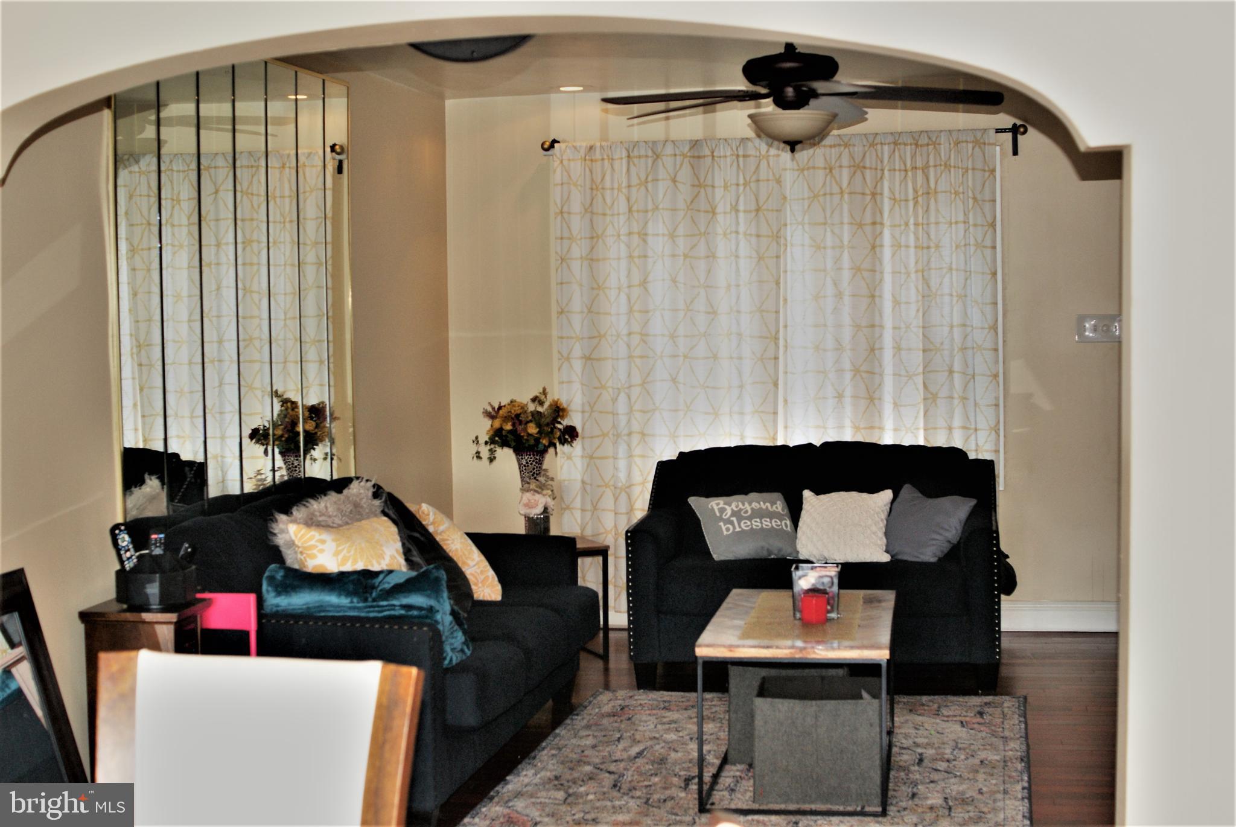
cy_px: 414
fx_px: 1804
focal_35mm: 52
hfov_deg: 37.8
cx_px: 618
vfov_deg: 25.8
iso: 400
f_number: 4
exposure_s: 1/80
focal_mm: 35
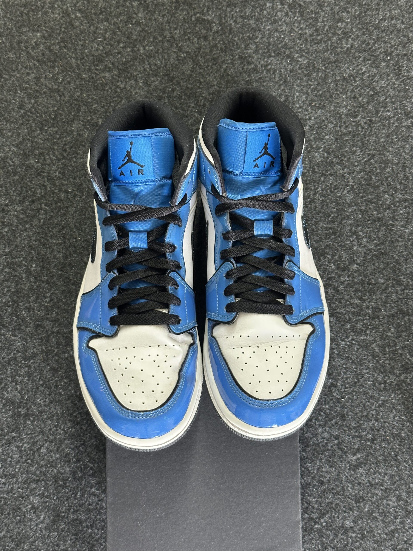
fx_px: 764
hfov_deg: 30.3
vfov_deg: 39.7
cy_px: 276
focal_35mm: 48
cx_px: 206
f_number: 1.78
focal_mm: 6.86
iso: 200
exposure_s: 1/33
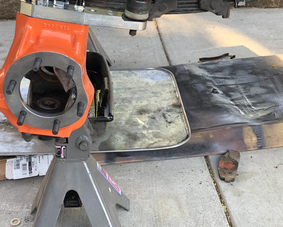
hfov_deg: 34.6
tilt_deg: -25.1
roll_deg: +6.9
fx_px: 452
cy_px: 58
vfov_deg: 27.7
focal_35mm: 54
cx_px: 110
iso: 50
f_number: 1.8
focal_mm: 4
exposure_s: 1/120
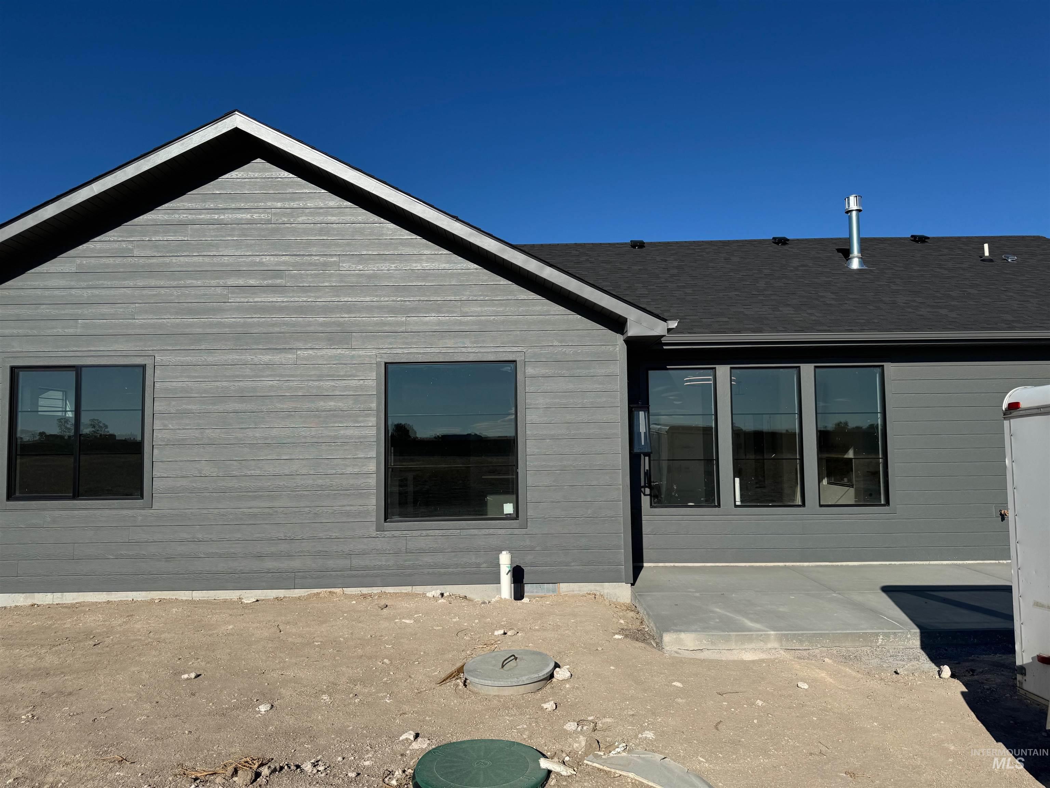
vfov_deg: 56.8
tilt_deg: +3.9
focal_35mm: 24
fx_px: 728
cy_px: 394
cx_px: 525
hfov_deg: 71.6
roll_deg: +0.7
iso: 80
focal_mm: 6.76
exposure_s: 1/9009
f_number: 1.78
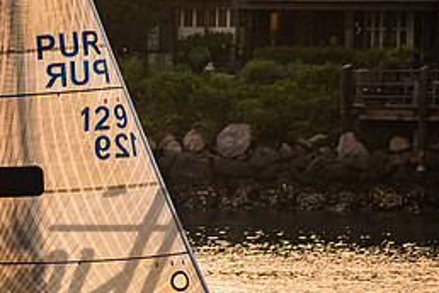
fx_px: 12340
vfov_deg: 1.4
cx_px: -49
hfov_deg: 2.0
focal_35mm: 1012
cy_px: 268
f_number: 6.3
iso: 800
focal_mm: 300
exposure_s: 1/320
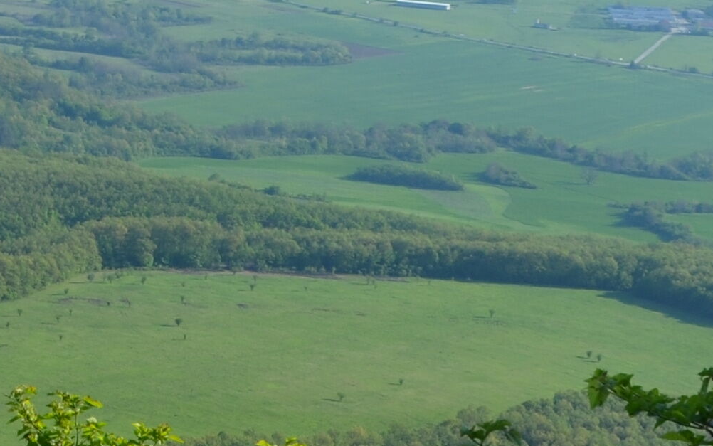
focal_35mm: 135
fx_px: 2624
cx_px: -221
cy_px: 28
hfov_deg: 14.8
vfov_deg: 9.7
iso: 125
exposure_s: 1/250
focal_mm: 18
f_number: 8
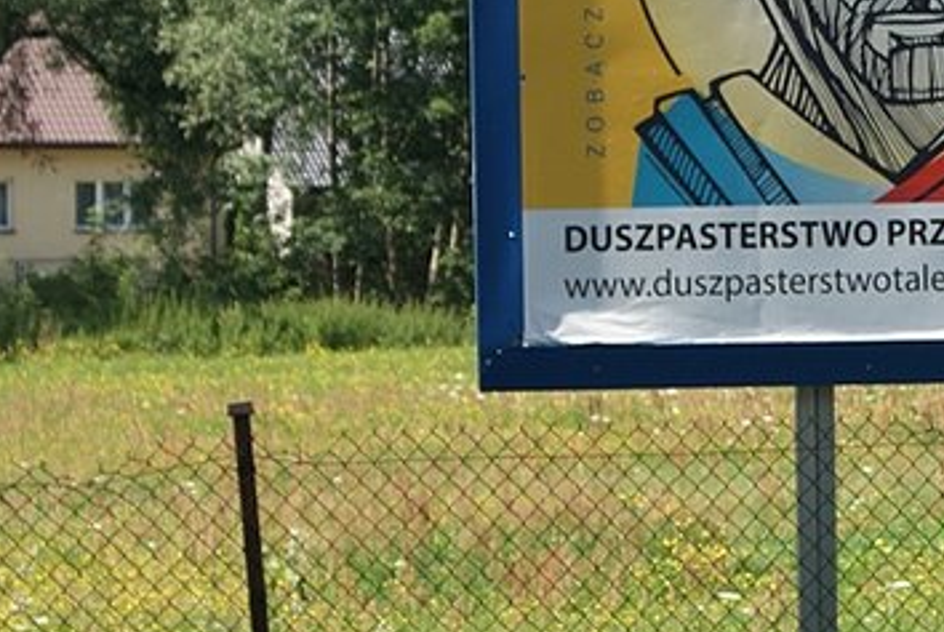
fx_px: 6012
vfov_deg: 6.0
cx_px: 1149
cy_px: -24
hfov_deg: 8.9
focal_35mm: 229
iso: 100
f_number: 8
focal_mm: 60
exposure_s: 1/160
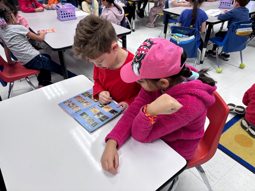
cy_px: 96
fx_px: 192
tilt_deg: -35.8
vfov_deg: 53.1
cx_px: 128
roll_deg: +0.3
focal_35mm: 26
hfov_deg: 67.3
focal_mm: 5.96
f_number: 1.6
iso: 100
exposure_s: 1/120
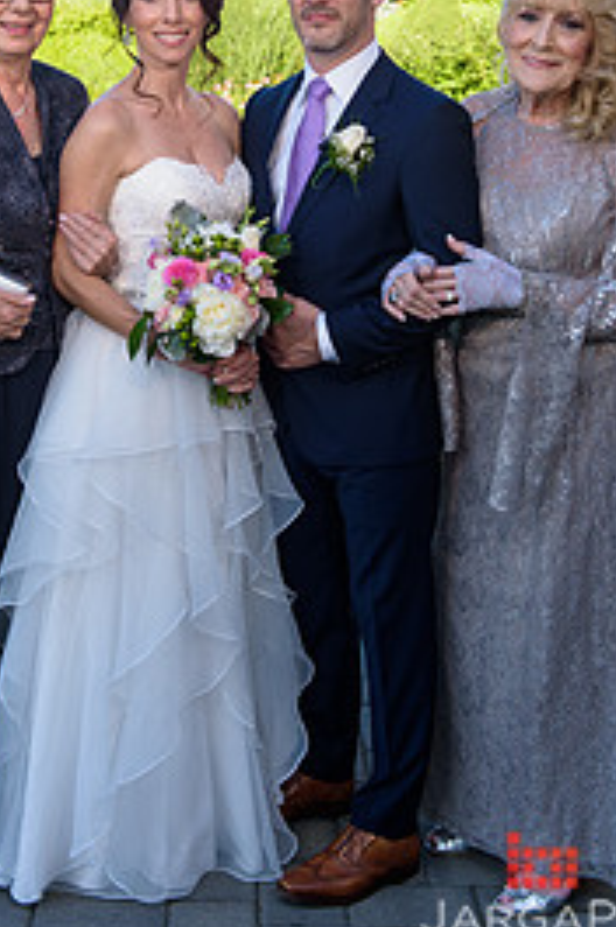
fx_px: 1750
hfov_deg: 19.9
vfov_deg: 29.2
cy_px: 224
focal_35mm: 68
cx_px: 228
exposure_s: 1/250
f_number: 4.5
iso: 200
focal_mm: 40
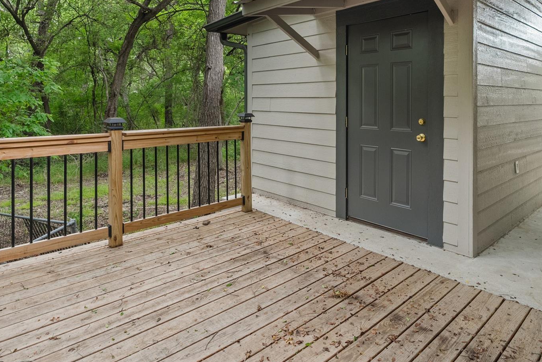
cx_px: 296
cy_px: 97
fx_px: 361
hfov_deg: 73.6
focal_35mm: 24
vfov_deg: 51.2
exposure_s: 1/2.5
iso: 500
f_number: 10
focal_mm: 16
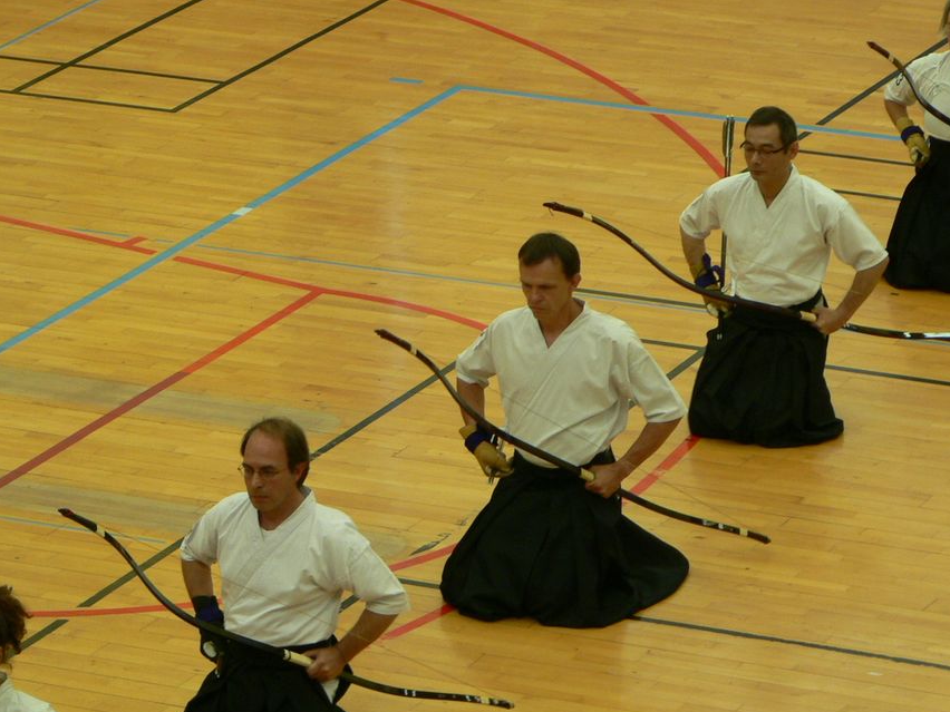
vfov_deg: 6.8
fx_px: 5955
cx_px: 559
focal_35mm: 217
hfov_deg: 9.1
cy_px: 410
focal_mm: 25.7
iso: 100
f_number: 3.3
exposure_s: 1/30
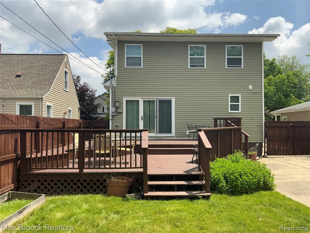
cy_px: 116
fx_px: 260
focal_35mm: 29
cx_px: 155
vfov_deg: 48.2
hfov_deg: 61.7
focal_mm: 3
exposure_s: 1/1848
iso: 16
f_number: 1.8
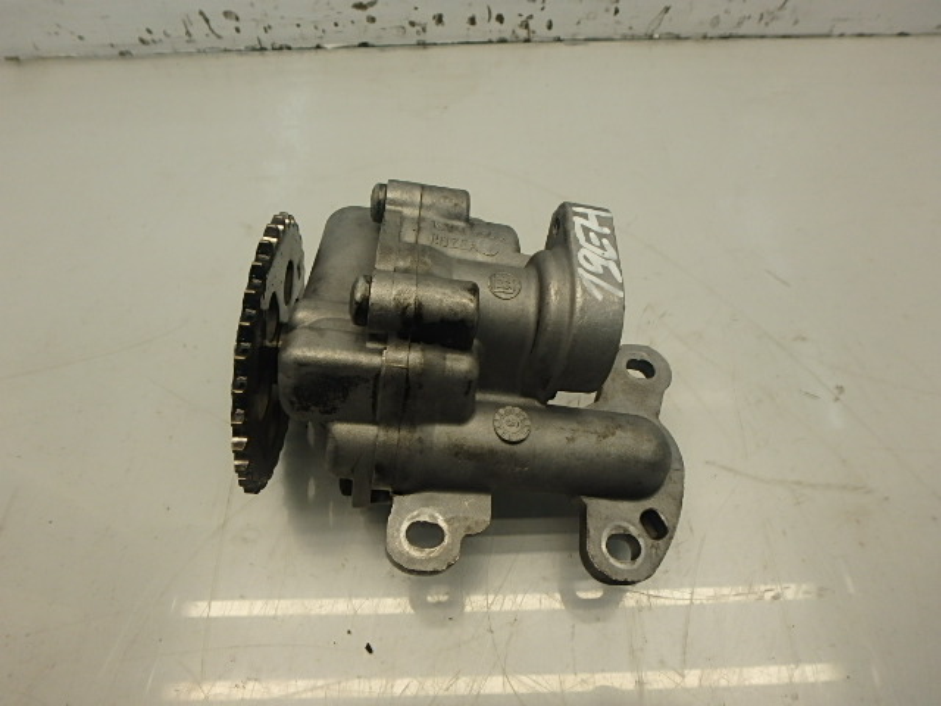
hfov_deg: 79.0
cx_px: 470
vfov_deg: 63.4
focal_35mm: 21
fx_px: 571
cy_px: 353
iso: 160
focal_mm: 3.7
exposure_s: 1/60
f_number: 3.5
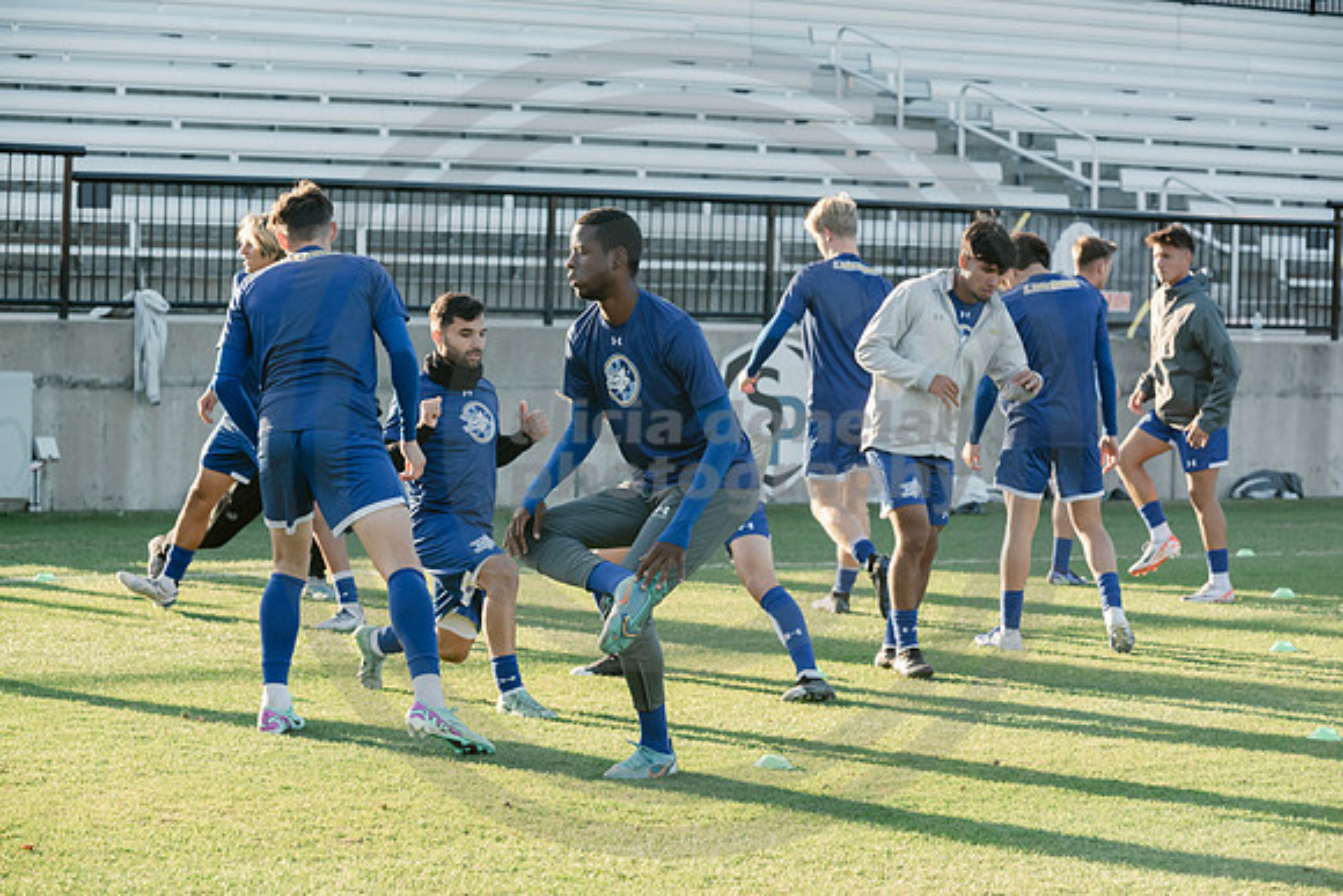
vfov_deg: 11.2
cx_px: 672
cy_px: 448
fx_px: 4552
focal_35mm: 122
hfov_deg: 16.8
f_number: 6.3
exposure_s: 1/1000
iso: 1250
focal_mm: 122
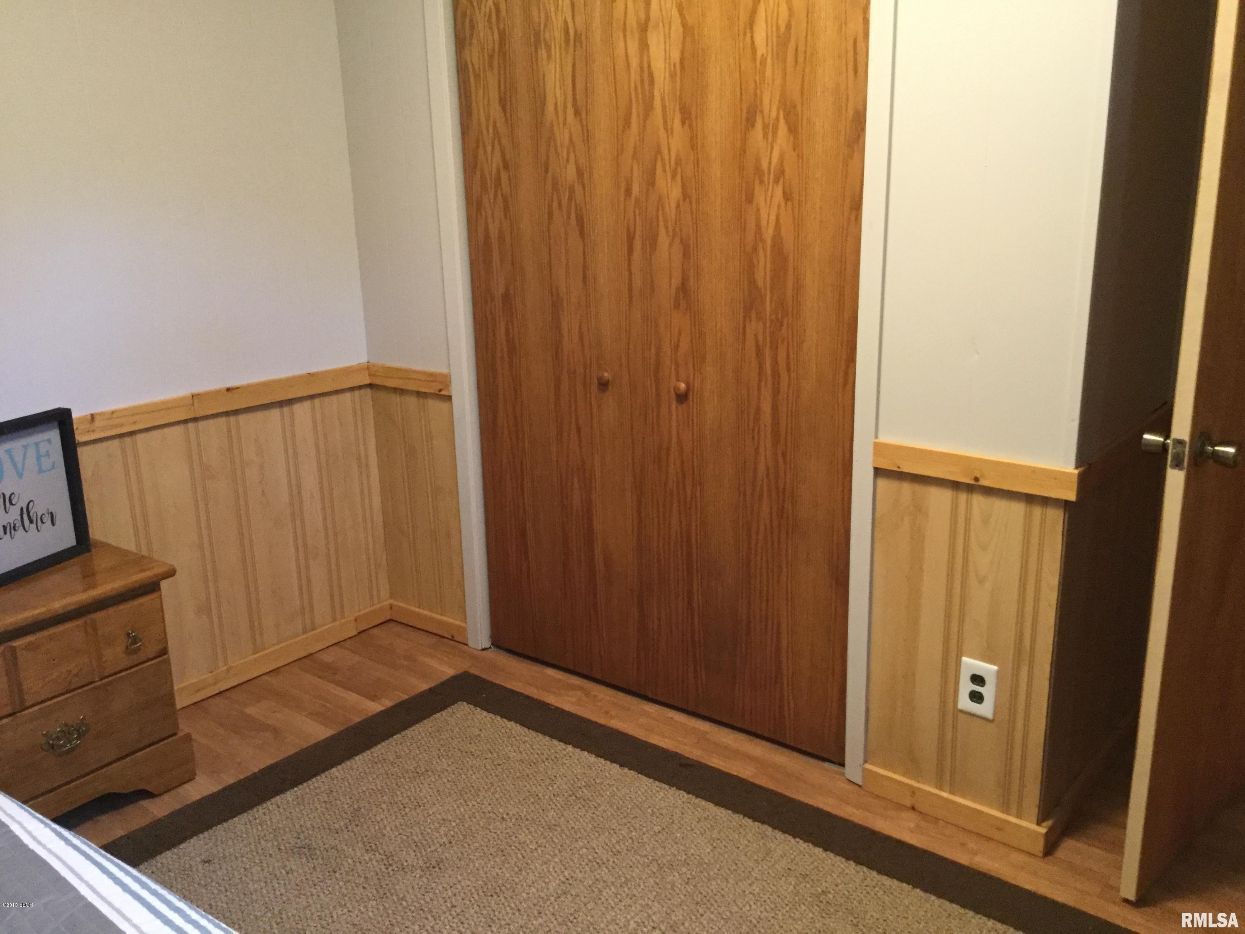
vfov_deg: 45.4
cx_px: 622
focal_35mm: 31
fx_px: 1115
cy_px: 467
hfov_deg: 58.4
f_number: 2.4
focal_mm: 3.3
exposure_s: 1/24
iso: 200
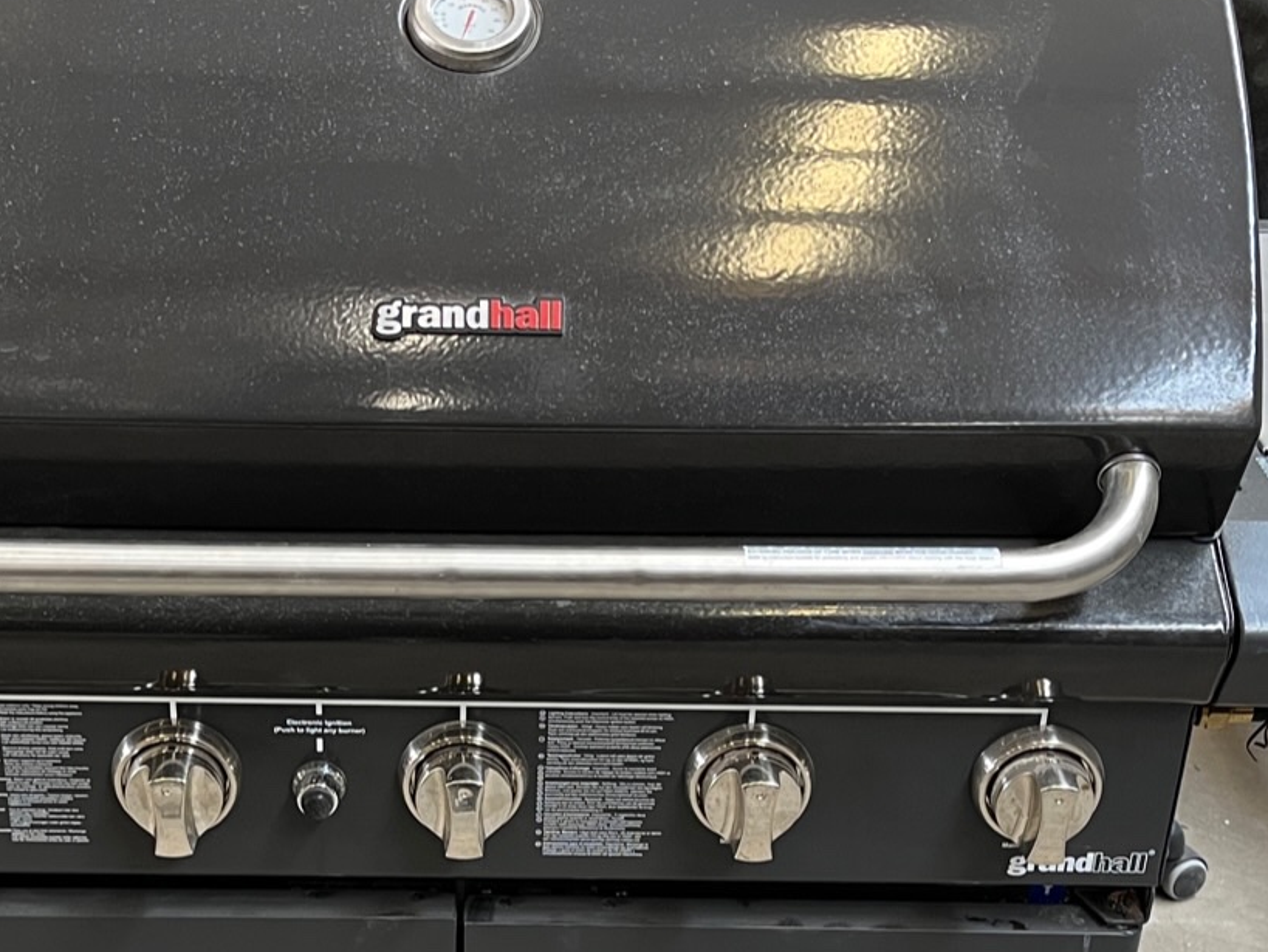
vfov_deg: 22.3
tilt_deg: -31.7
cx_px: 490
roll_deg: -0.5
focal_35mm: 65
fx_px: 2382
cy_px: 757
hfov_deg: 29.7
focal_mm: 5.1
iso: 80
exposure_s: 1/50
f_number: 1.6
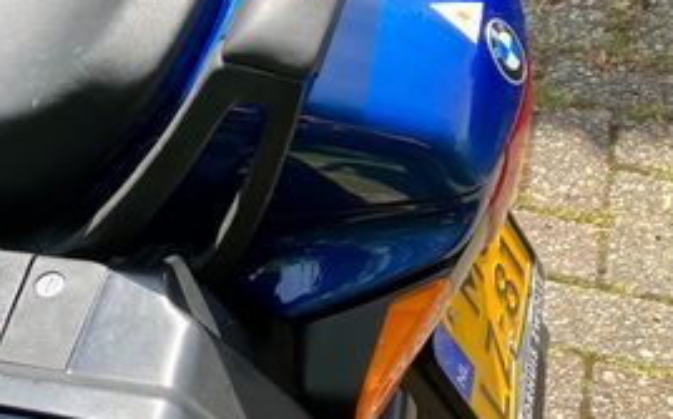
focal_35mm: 71
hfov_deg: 26.7
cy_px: 63
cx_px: -68
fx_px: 1301
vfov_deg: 18.1
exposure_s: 1/397
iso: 32
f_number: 1.8
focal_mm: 3.99
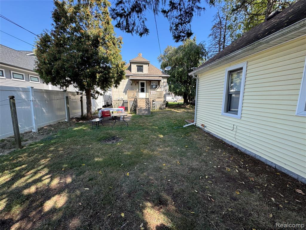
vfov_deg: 85.7
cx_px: 153
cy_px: 115
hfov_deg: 102.1
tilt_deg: -8.4
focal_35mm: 14
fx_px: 124
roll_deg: -1.0
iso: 40
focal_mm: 2.22
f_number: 2.2
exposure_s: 1/359
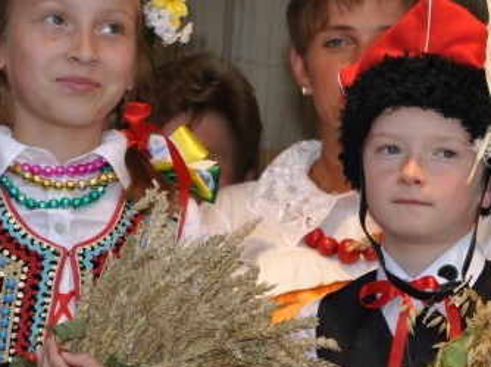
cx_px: 403
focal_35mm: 453
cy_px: 217
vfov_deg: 3.3
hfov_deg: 4.4
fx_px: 6427
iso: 200
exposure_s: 1/200
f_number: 7.1
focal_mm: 105
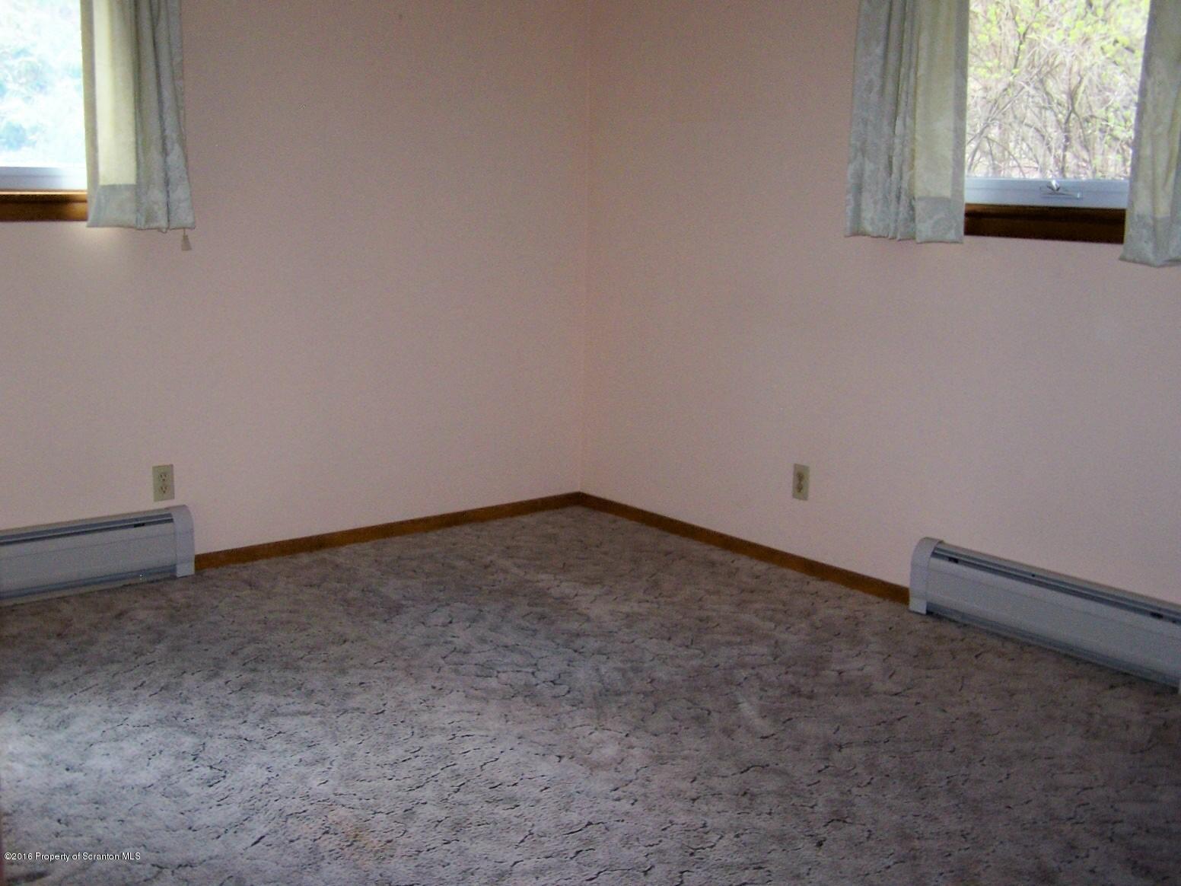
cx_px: 590
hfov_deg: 49.0
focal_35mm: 38
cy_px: 443
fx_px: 1296
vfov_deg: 37.7
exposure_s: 1/60
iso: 140
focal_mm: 6.3
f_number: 2.8
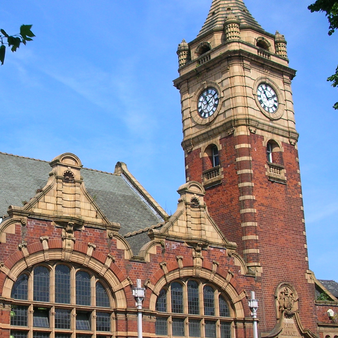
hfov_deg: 25.9
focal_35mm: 65
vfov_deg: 26.4
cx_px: 58
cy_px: 205
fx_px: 718
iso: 50
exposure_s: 1/82
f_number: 8.5
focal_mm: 5.8
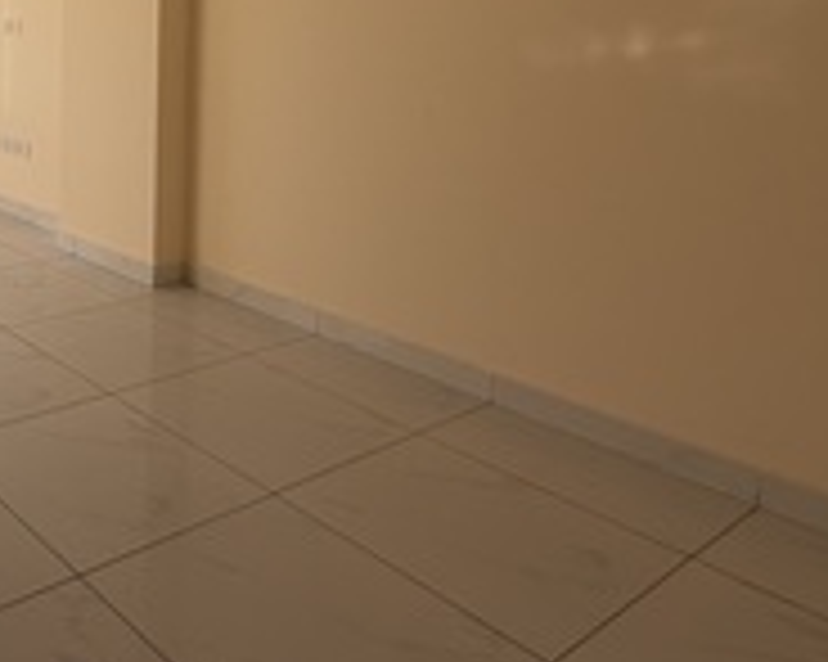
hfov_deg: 43.5
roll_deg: -0.7
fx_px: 833
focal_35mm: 34
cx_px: -38
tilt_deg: -3.2
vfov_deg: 40.0
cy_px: 61
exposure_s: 1/148
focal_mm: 2.22
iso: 40
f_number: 2.2
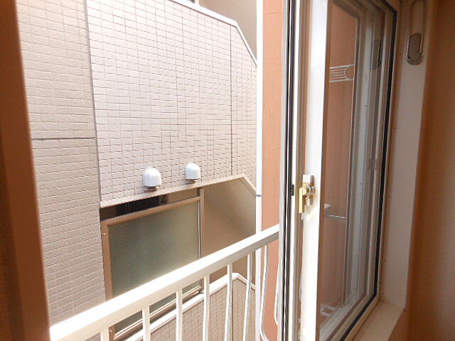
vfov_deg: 54.9
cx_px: 228
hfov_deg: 69.4
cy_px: 170
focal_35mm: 25
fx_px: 329
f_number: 3.2
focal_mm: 4.5
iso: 200
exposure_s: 1/125
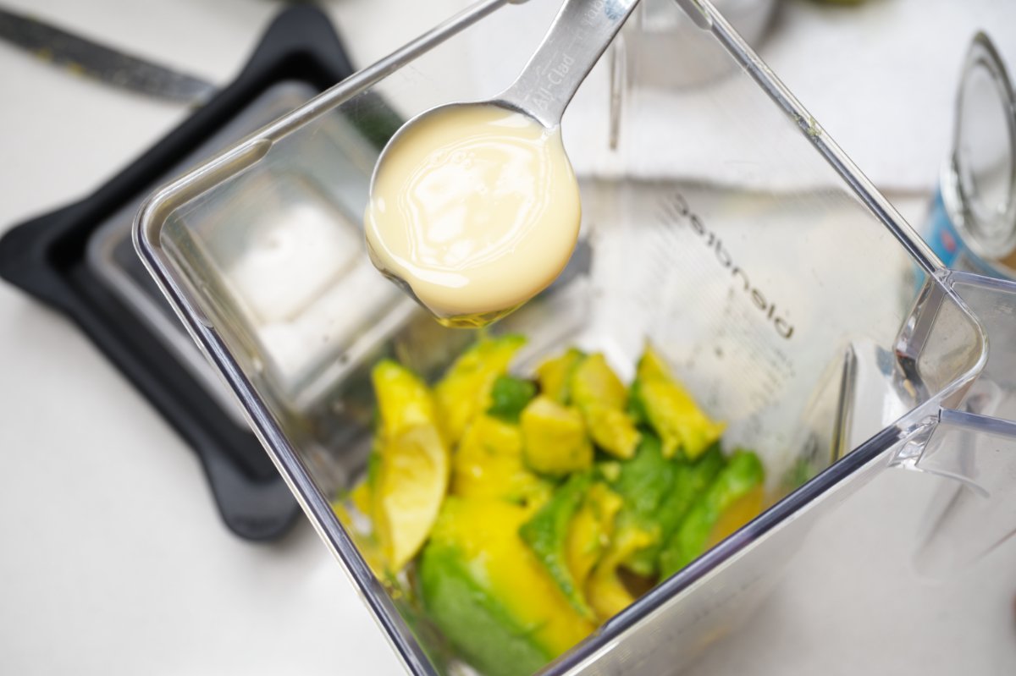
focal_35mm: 53
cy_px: 338
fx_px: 1495
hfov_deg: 37.5
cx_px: 508
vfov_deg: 25.5
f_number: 8
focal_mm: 53
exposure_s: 1/20
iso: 100
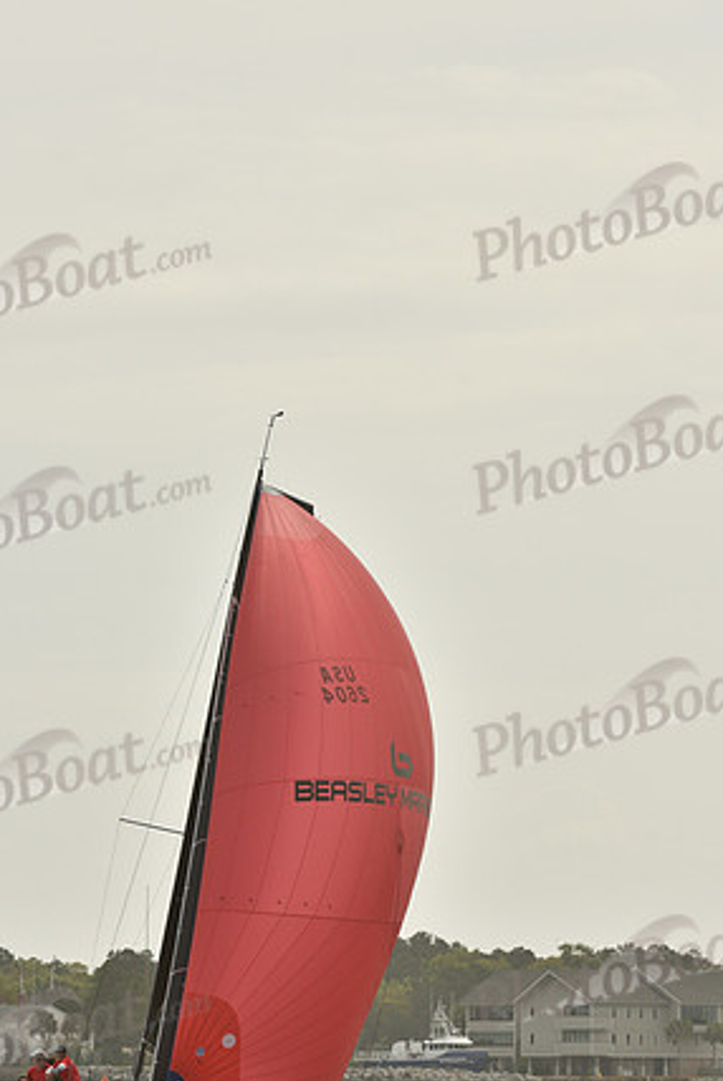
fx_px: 8150
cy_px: 616
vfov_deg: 7.6
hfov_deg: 5.1
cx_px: 343
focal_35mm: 271
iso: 320
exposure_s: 1/1600
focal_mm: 200
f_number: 7.1
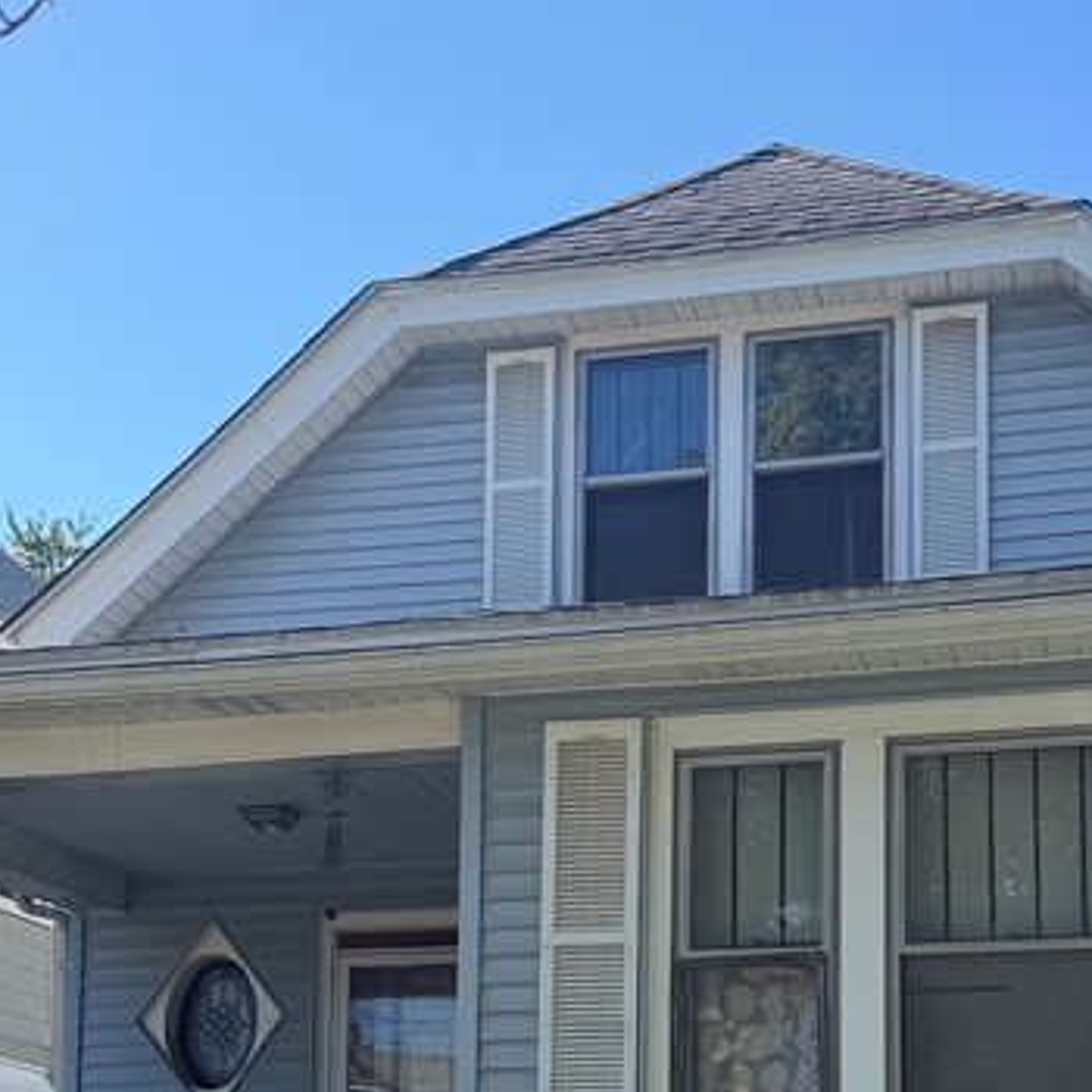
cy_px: 1070
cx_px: 599
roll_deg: -1.4
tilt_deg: +7.7
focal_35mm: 62
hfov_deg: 27.7
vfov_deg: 26.4
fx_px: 2213
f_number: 1.78
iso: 80
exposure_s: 1/1855
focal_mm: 6.76
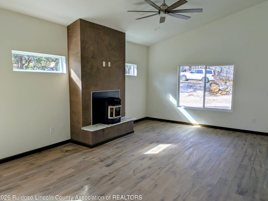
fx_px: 201
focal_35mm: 26
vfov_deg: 53.1
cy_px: 102
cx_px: 132
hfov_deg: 67.3
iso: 44
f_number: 1.89
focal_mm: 5.43
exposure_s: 1/436
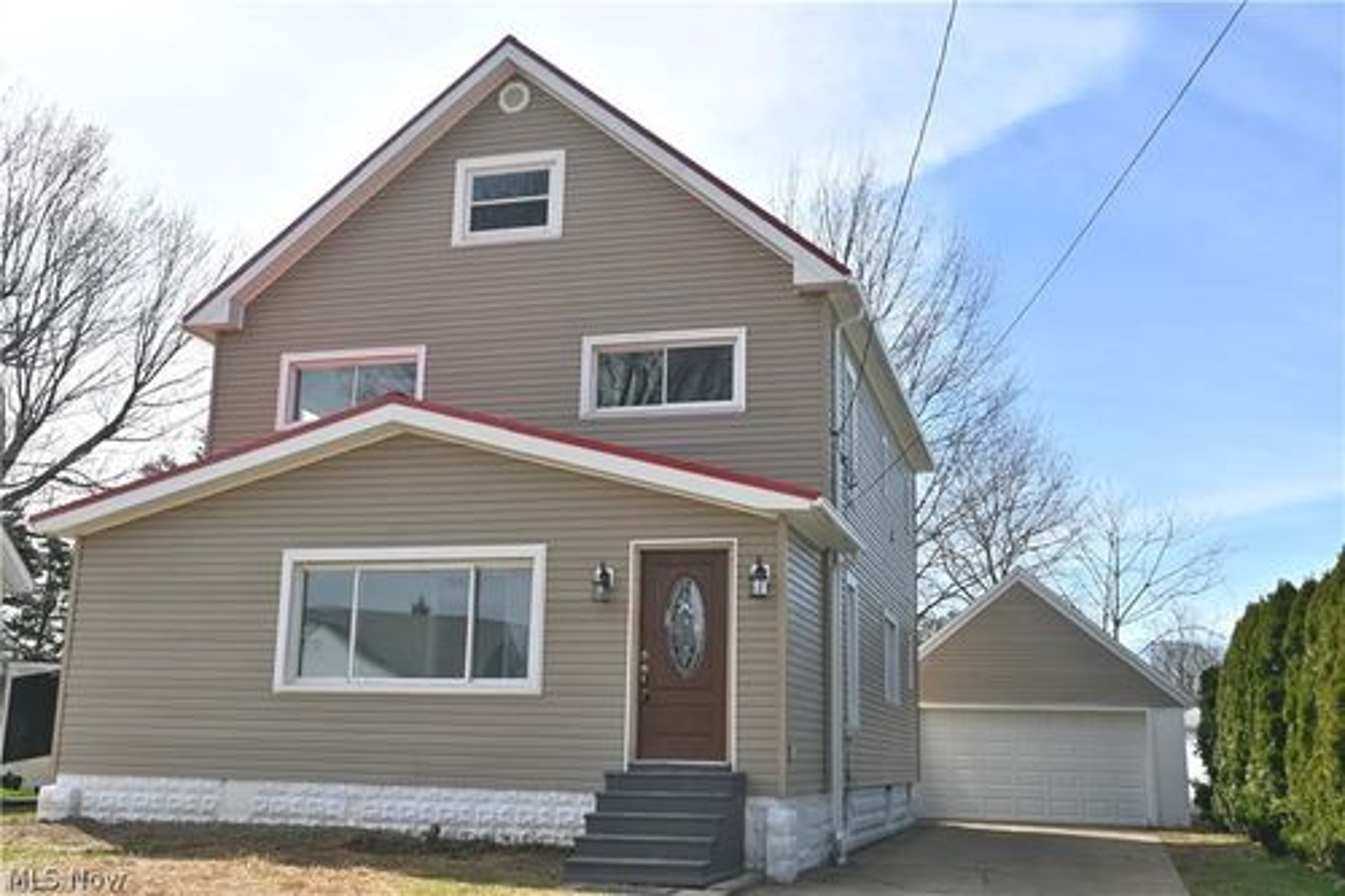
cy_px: 448
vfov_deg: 36.1
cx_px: 672
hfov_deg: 52.2
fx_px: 1372
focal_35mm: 37
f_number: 7.1
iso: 100
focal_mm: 24.5
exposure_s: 1/320
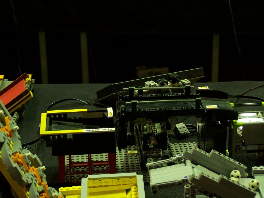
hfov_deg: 20.9
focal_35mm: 94
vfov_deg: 15.7
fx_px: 717
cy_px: 99
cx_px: 132
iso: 80
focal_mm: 15.6
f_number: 3.2
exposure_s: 1/2
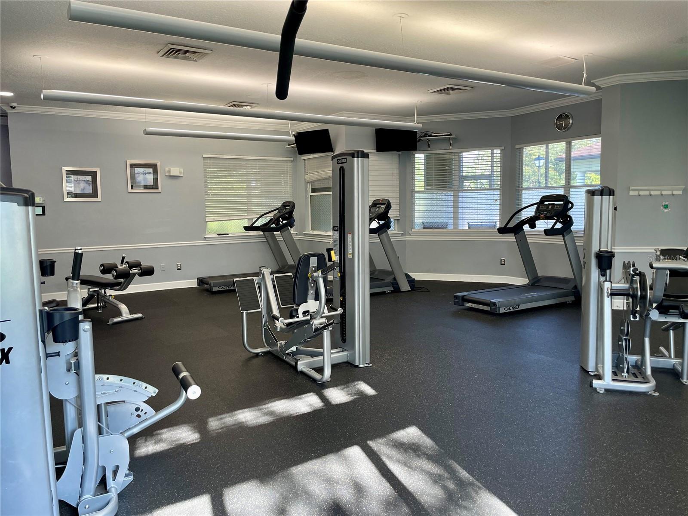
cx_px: 344
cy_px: 258
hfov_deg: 67.3
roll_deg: +1.2
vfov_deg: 53.1
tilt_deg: -4.9
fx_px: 517
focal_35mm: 26
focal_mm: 4.2
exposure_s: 1/120
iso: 80
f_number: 1.6
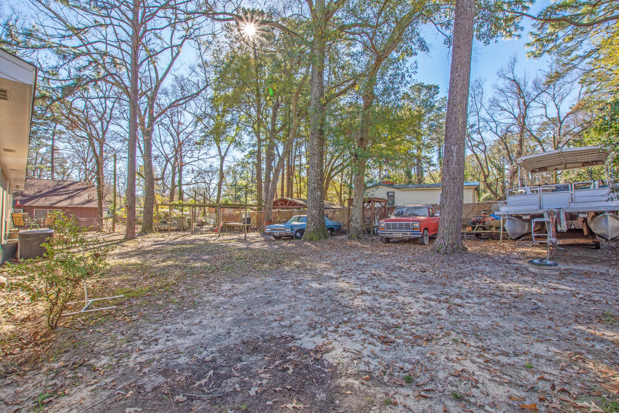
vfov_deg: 77.3
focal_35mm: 15
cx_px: 310
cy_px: 206
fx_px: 258
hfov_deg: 100.4
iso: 320
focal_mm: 10
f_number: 11
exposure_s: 1/60
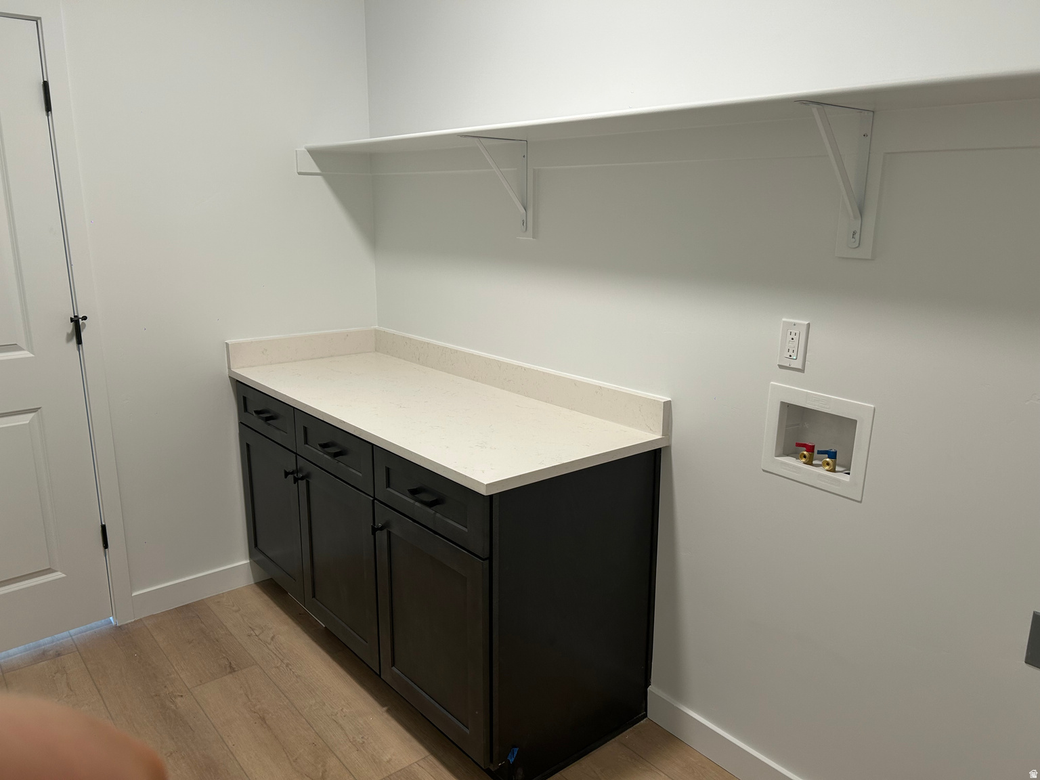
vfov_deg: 53.1
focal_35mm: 26
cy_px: 390
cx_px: 520
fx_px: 781
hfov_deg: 67.3
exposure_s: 1/60
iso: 64
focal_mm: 5.7
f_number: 1.5
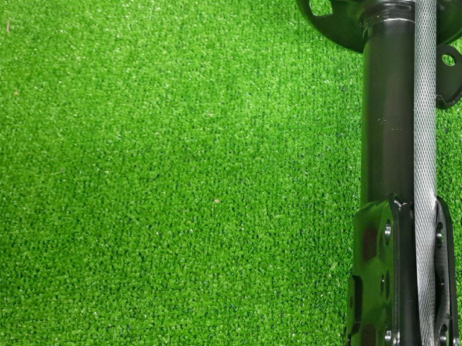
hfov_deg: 38.1
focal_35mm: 47
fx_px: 627
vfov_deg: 30.2
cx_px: 402
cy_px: 73
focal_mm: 4.6
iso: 149
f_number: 2
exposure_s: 1/50
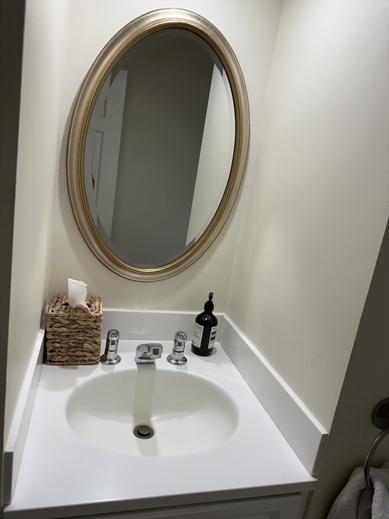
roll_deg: -10.1
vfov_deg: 71.6
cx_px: 194
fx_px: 360
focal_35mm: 24
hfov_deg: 56.8
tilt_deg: -12.0
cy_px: 260
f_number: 1.78
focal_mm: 6.86
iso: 100
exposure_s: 1/120
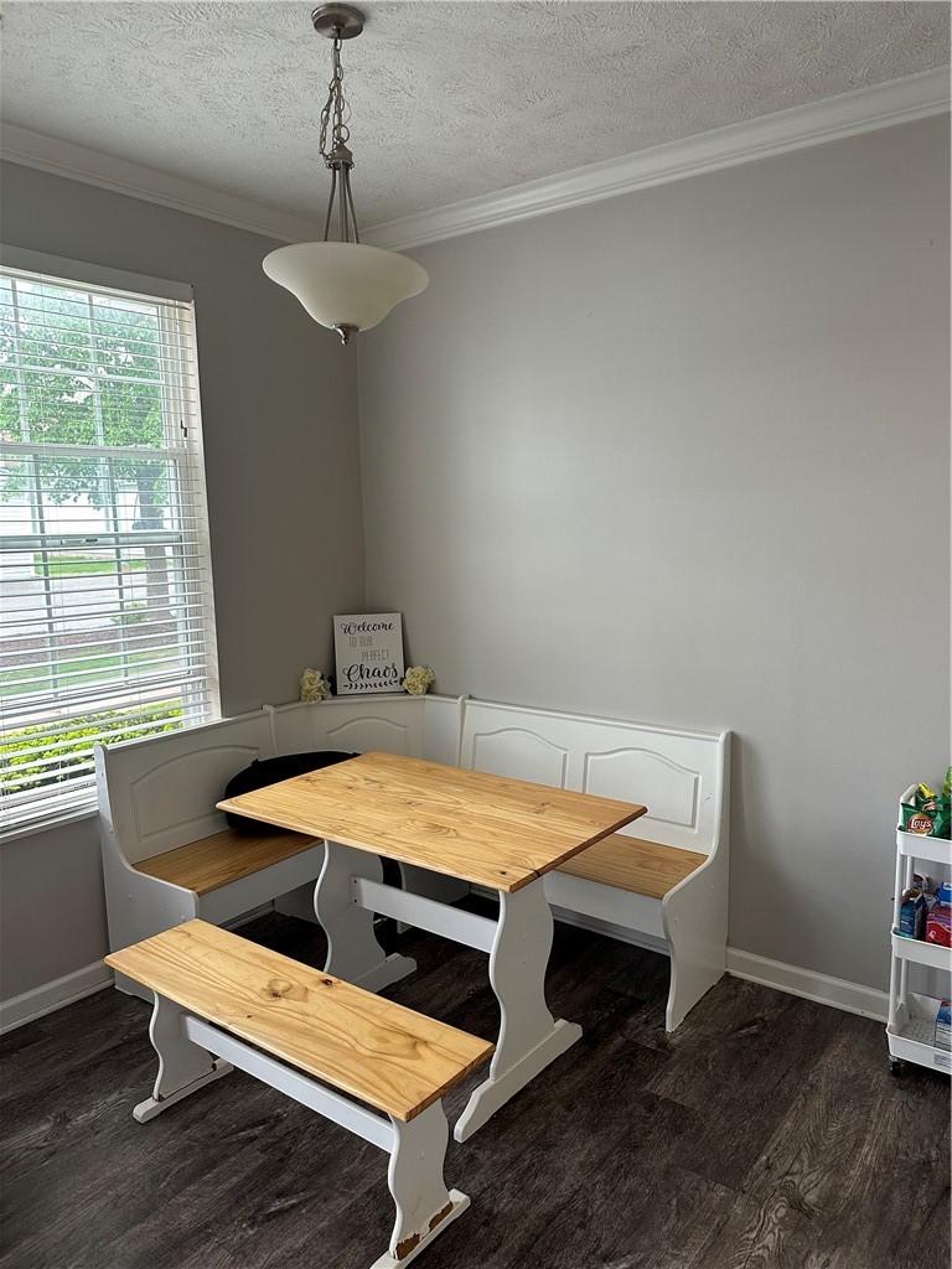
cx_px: 476
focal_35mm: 24
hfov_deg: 56.8
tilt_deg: -8.4
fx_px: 880
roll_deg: +0.2
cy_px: 634
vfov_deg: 71.6
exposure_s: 1/120
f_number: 1.78
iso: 200
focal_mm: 6.86
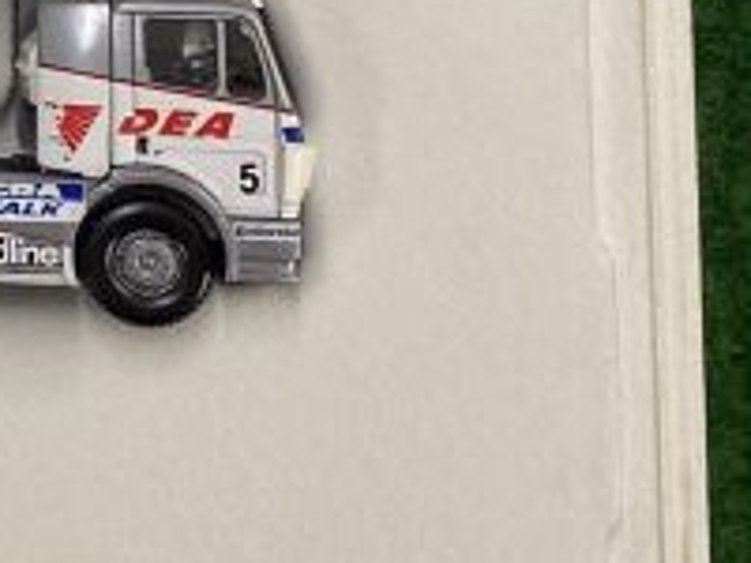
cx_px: -927
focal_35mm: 133
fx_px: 2885
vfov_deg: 10.5
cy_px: -413
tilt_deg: -88.5
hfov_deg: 12.4
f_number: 1.8
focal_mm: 4.25
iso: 100
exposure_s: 1/100
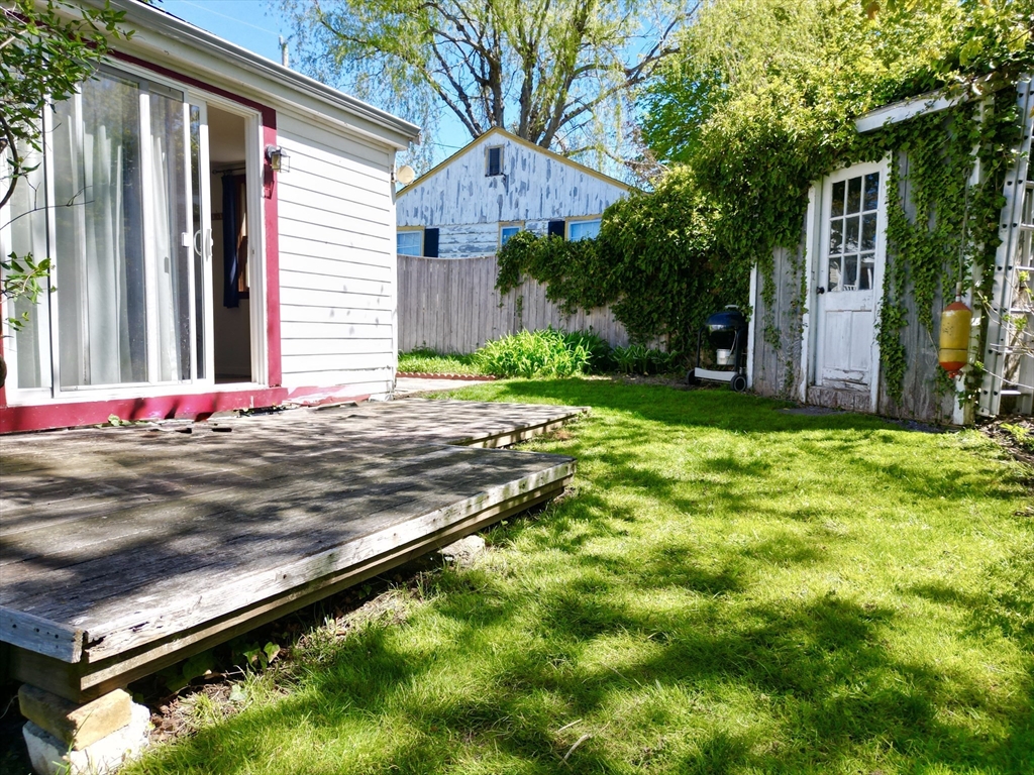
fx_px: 717
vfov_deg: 56.8
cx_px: 517
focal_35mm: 24
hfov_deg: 71.6
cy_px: 388
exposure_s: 1/1250
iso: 100
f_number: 1.7
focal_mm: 6.72
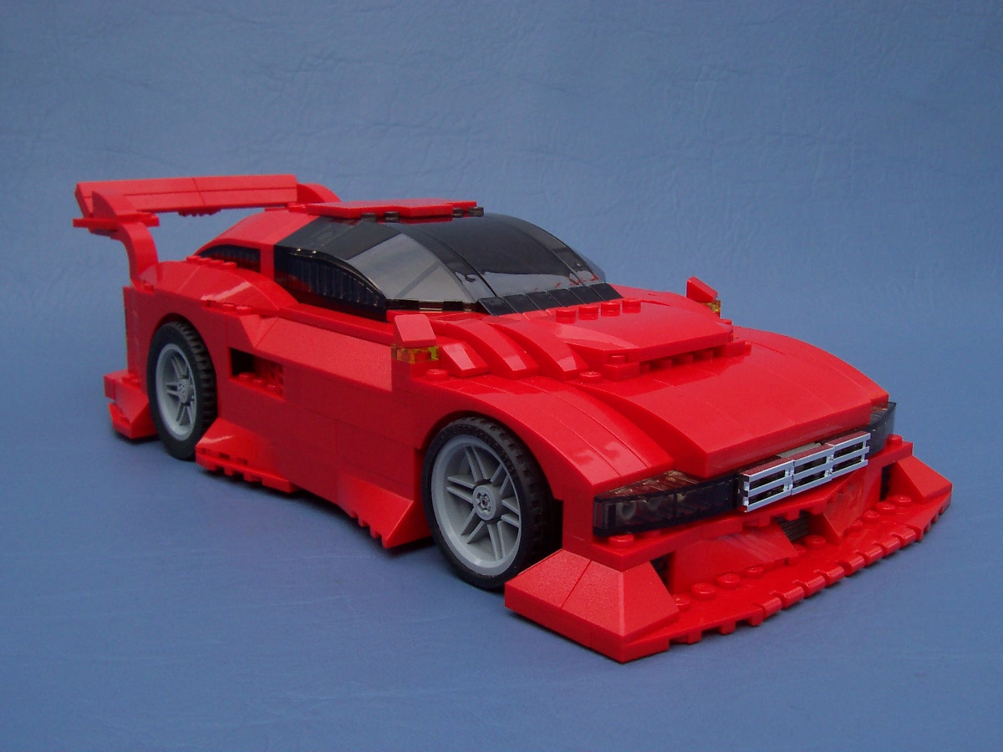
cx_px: 502
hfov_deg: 50.1
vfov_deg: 38.7
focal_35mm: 37
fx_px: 1072
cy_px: 376
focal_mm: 5.6
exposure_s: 1/180
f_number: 5.6
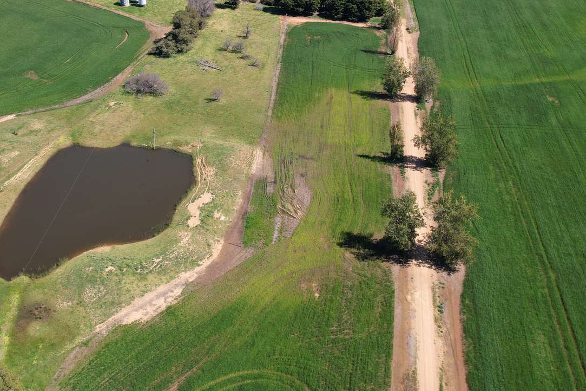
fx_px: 635
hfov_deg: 48.9
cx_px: 207
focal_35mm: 39
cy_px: 114
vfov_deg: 33.7
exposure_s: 1/1250
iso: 100
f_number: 2.8
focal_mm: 8.38
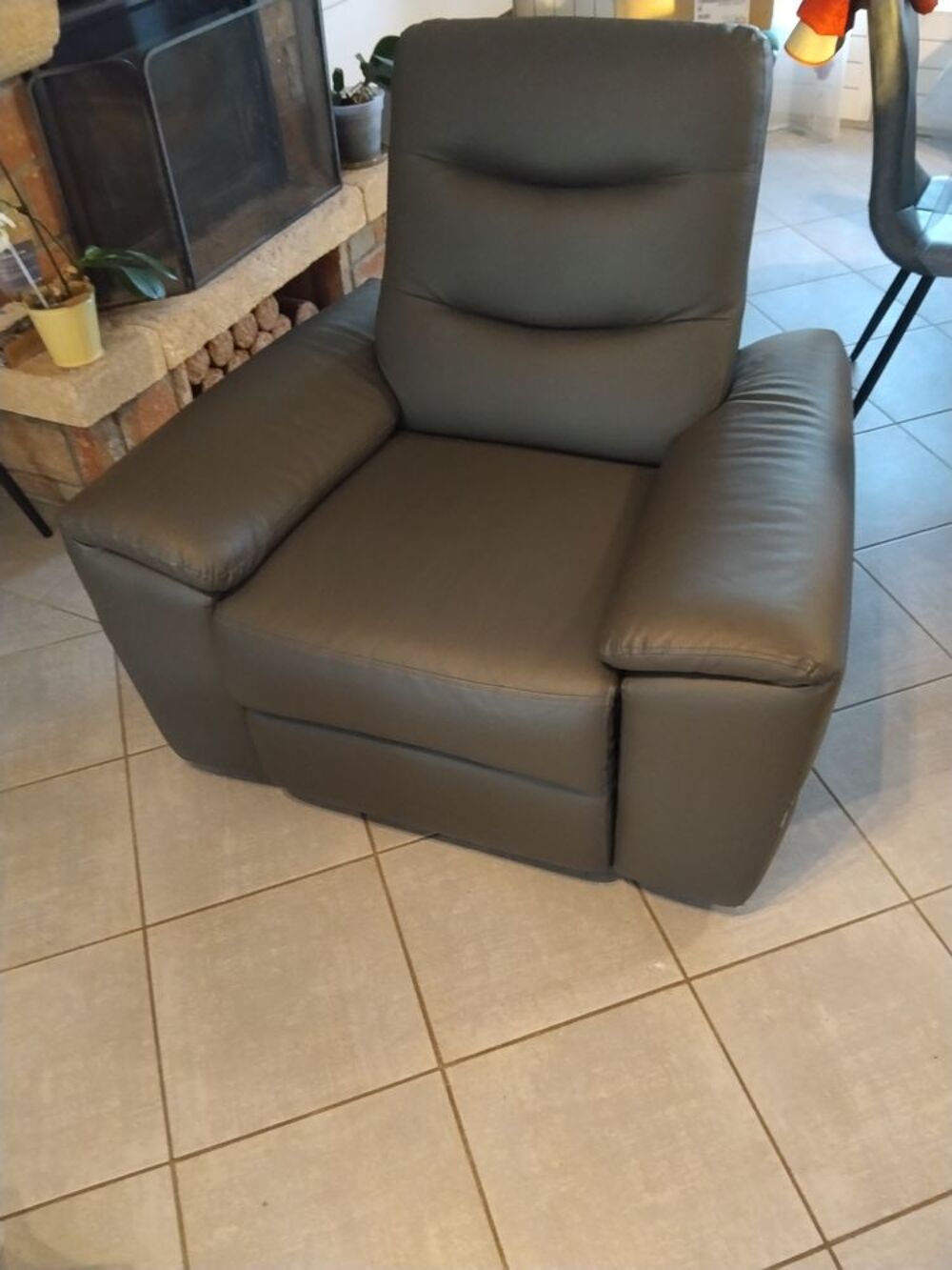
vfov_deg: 61.7
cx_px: 476
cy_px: 635
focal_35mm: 29
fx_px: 1063
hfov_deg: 48.2
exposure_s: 1/20
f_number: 1.8
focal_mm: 3.96
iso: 1000
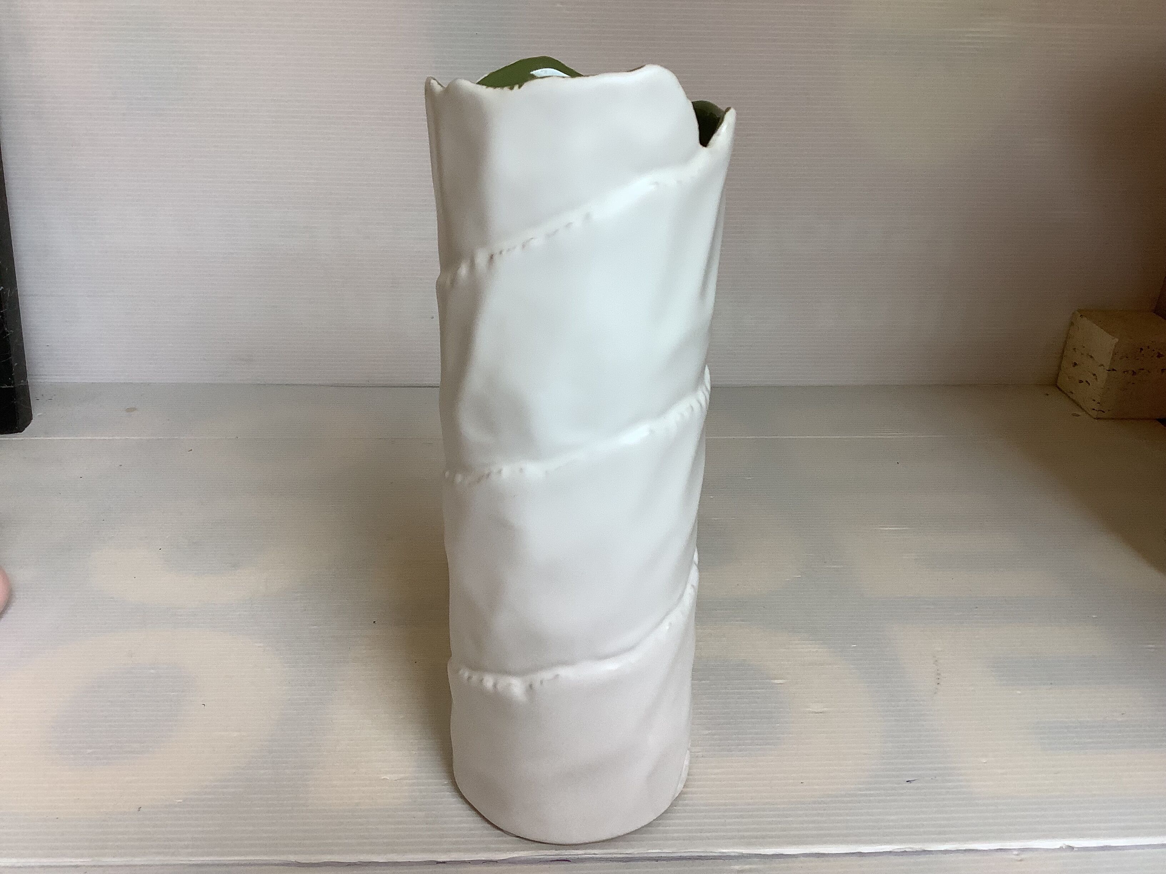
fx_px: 1044
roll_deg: -0.3
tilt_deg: -22.9
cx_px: 583
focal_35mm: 31
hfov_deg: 58.4
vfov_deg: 45.4
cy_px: 437
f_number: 2.4
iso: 50
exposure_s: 1/100
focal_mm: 3.3
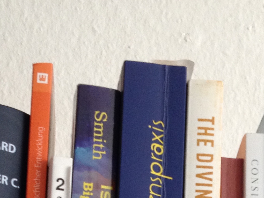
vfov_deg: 12.4
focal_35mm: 112
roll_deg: -2.6
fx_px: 854
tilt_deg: +11.4
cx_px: 124
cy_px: 316
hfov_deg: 17.6
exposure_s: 1/20
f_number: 2.4
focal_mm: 4.28
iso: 125
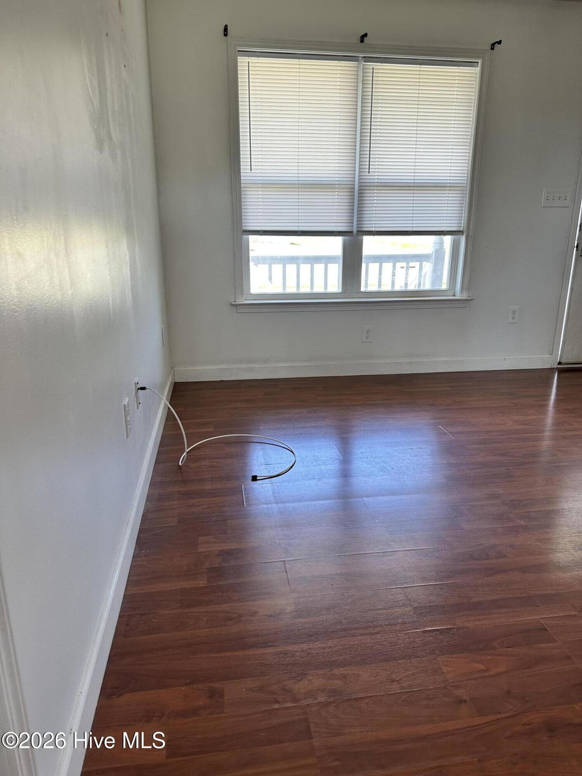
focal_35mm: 24
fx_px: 538
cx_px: 291
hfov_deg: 56.8
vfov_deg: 71.6
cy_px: 388
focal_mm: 6.86
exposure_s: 1/121
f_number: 1.78
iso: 125
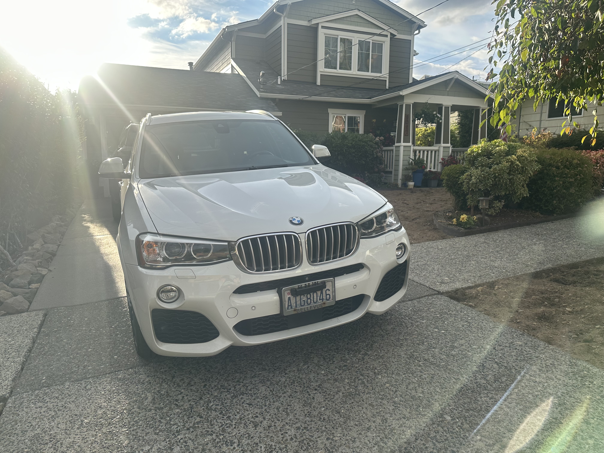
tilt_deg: -9.5
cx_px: 302
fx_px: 419
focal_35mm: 24
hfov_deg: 71.6
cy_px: 226
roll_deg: +0.0
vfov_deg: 56.8
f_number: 1.78
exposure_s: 1/1949
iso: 80
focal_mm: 6.86
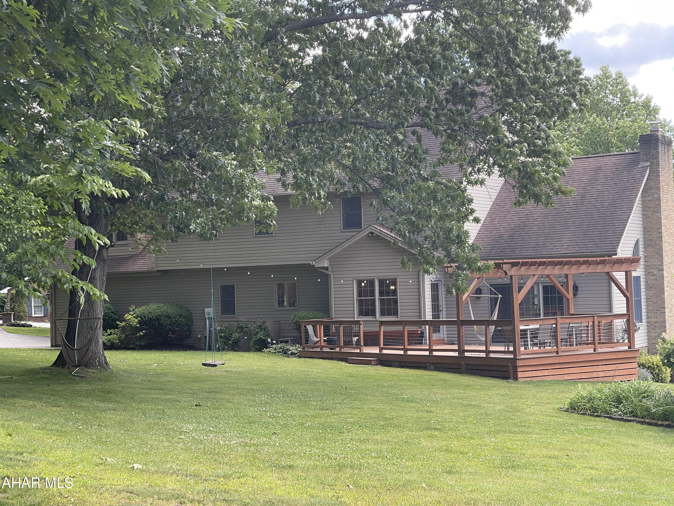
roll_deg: +1.6
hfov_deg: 30.3
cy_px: 253
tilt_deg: +0.6
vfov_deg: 22.9
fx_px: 1246
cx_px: 337
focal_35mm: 64
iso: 20
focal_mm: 7.5
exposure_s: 1/129
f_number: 2.2
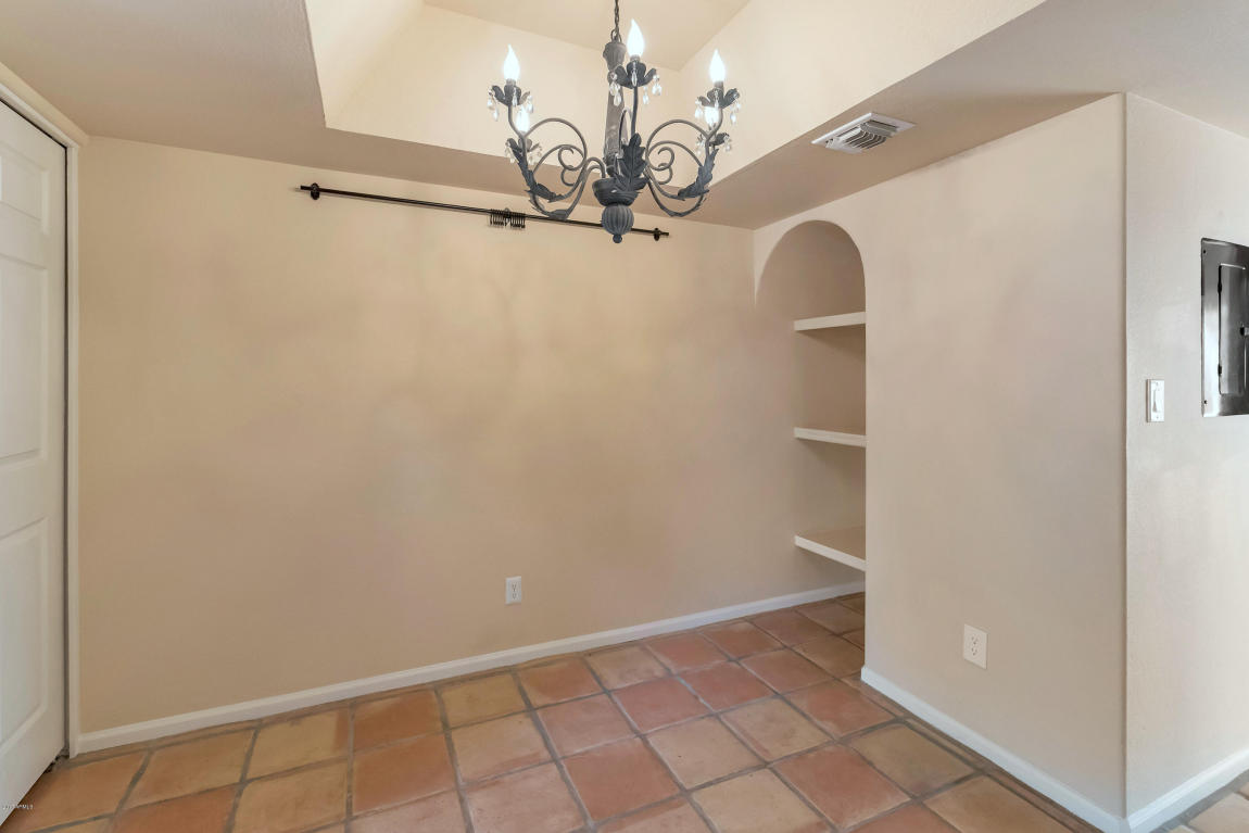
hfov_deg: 100.4
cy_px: 416
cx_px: 624
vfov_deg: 77.3
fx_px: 520
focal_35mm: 15
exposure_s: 1/100
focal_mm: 15
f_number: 4.5
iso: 2500
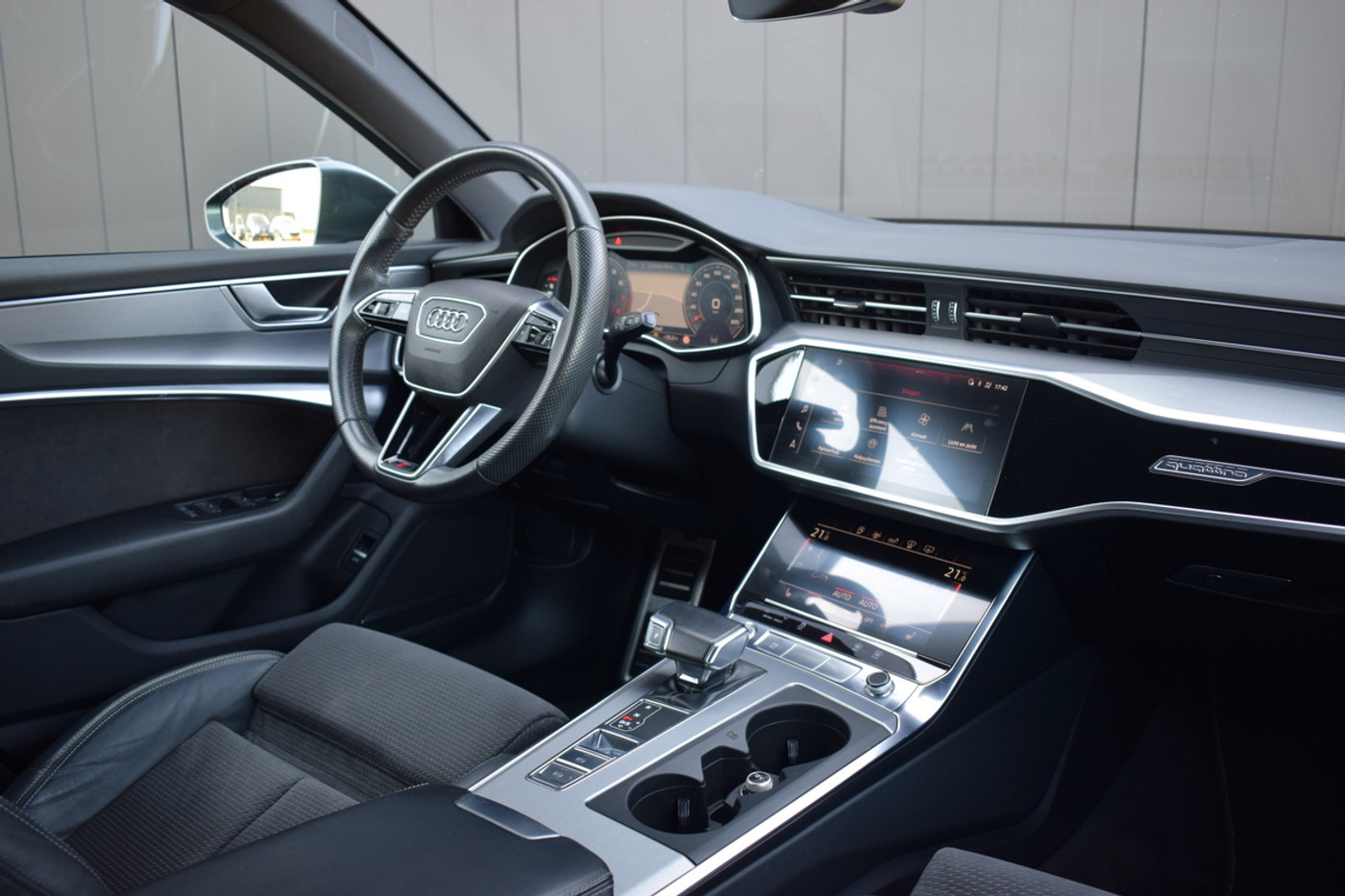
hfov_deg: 59.5
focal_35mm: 32
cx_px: 672
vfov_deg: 41.7
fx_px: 1177
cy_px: 448
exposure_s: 1/60
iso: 450
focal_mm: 21
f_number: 4
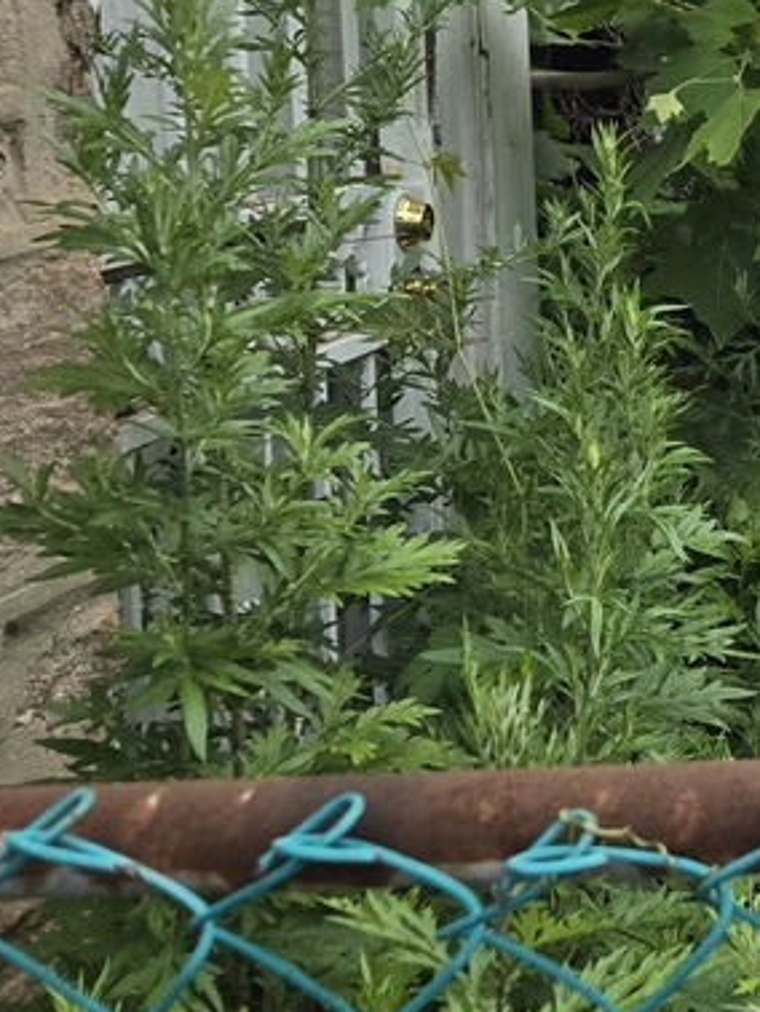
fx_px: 2135
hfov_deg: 18.1
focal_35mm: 73
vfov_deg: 26.4
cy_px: 268
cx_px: 1121
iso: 200
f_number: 1.8
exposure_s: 1/180
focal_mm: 5.4
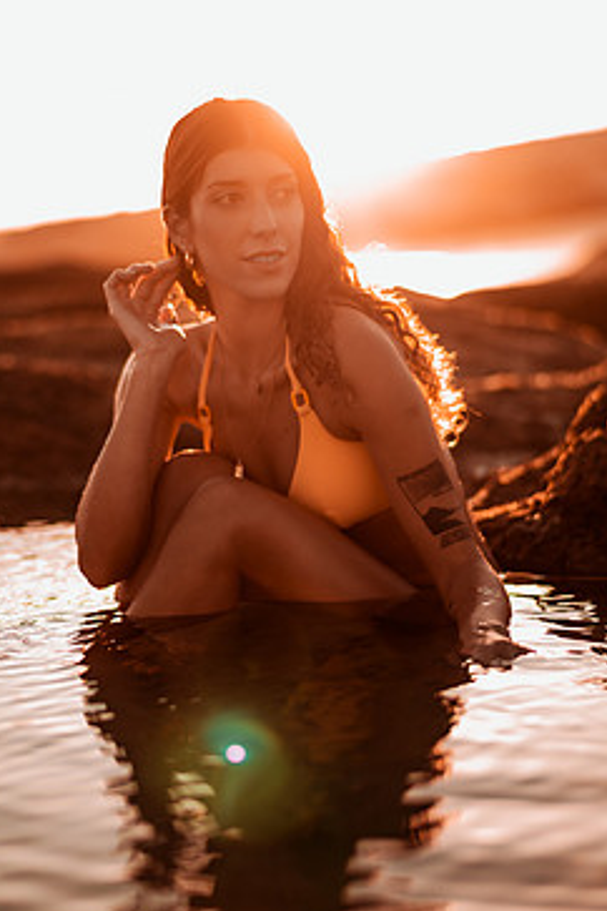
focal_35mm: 72
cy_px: 427
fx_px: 1821
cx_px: 283
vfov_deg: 28.1
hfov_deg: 18.9
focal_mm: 58
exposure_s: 1/1250
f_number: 1.8
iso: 50
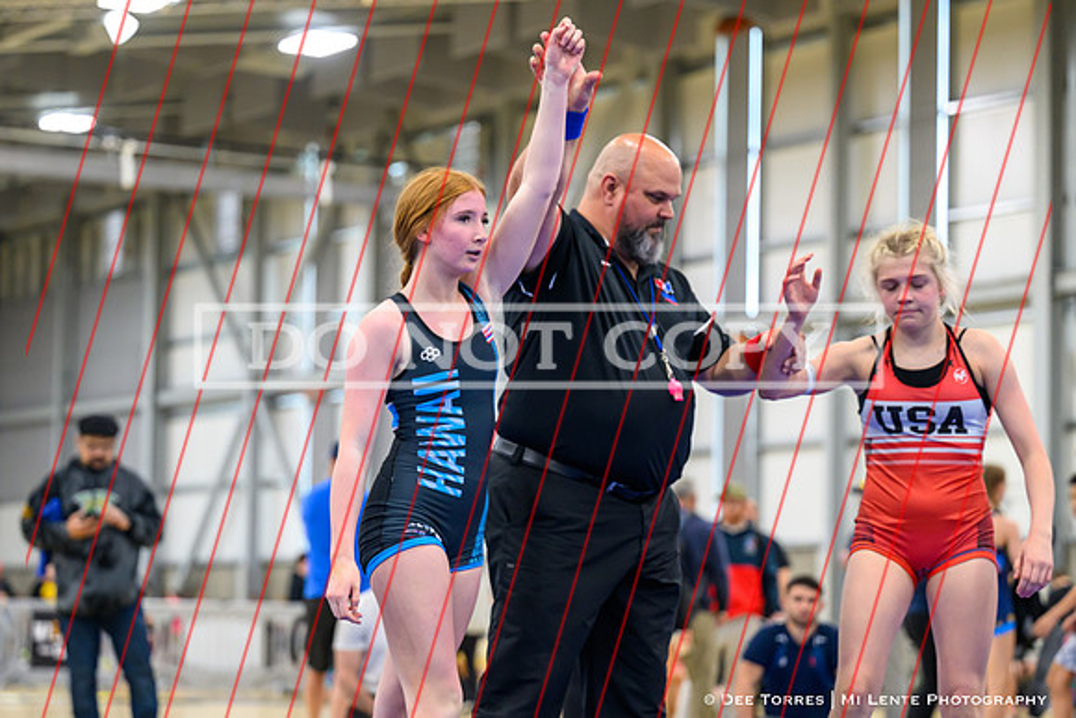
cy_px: 397
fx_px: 3196
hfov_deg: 19.1
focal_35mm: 107
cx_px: 459
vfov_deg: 12.8
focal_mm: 89
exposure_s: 1/800
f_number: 2.8
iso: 2800
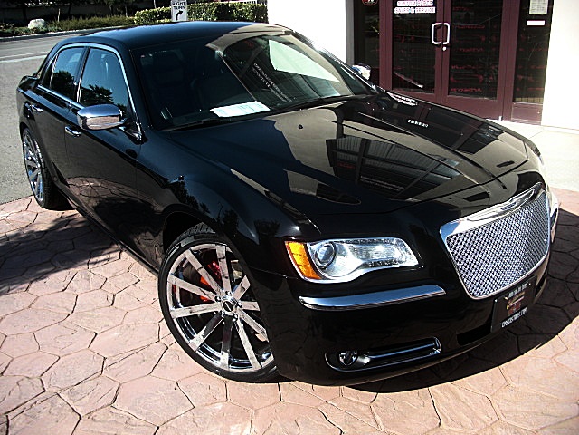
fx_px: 602
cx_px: 290
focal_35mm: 36
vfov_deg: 39.7
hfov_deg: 51.4
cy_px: 218
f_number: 2.8
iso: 50
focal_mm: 6.3
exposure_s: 1/400
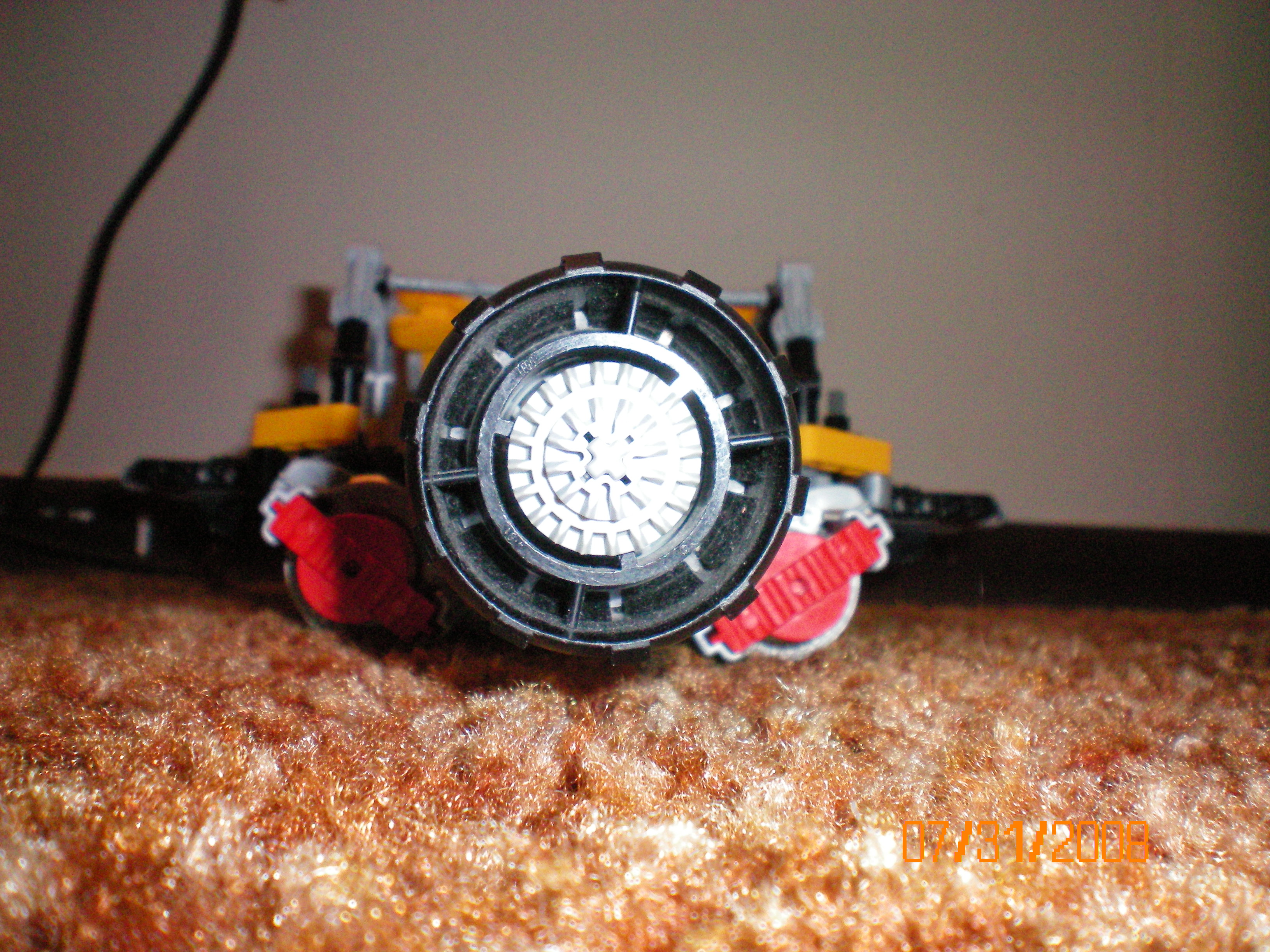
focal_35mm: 38
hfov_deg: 49.0
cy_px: 476
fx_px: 1394
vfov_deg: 37.7
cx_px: 635
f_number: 4.6
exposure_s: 1/60
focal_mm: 6.3
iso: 400
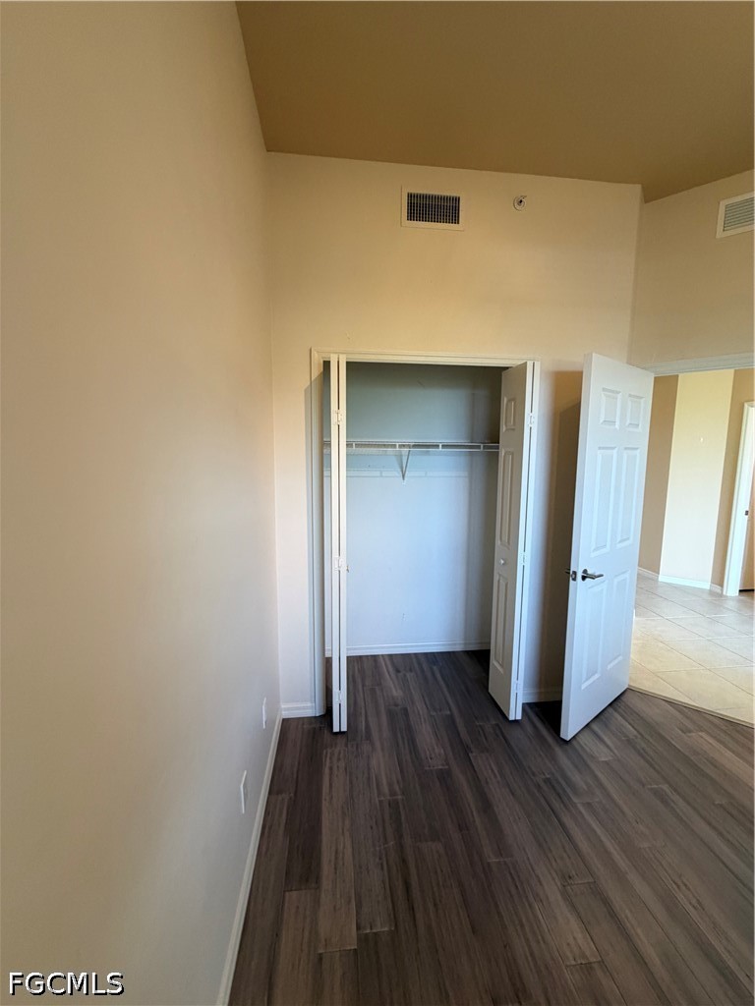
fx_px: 407
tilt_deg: -6.6
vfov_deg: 102.1
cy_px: 503
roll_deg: -0.9
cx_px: 378
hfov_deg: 85.7
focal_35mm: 14
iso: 200
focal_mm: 2.22
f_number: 2.2
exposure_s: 1/60
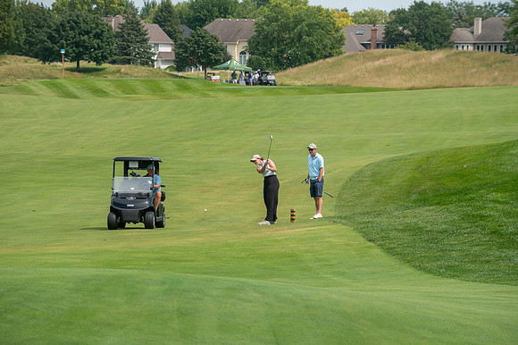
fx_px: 3134
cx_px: 258
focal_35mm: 218
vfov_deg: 6.3
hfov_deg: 9.4
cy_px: 179
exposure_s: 1/2000
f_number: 5
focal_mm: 200
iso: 250
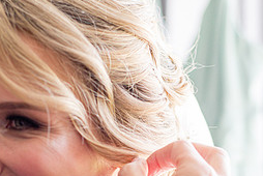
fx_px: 834
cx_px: 125
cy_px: 173
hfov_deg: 17.9
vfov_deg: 11.9
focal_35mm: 114
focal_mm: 50
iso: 640
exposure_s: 1/200
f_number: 2.5
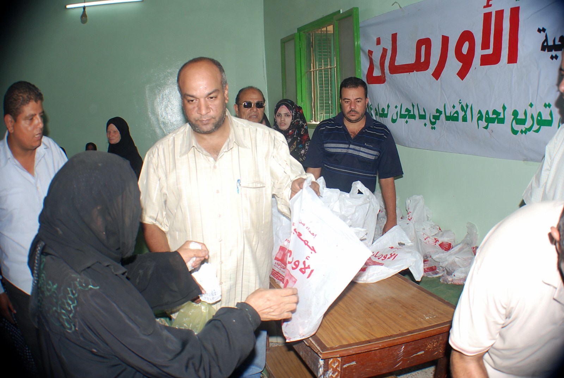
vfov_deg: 32.0
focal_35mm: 42
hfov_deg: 46.3
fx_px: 659
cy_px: 189
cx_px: 282
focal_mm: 28
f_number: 5.6
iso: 200
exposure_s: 1/90
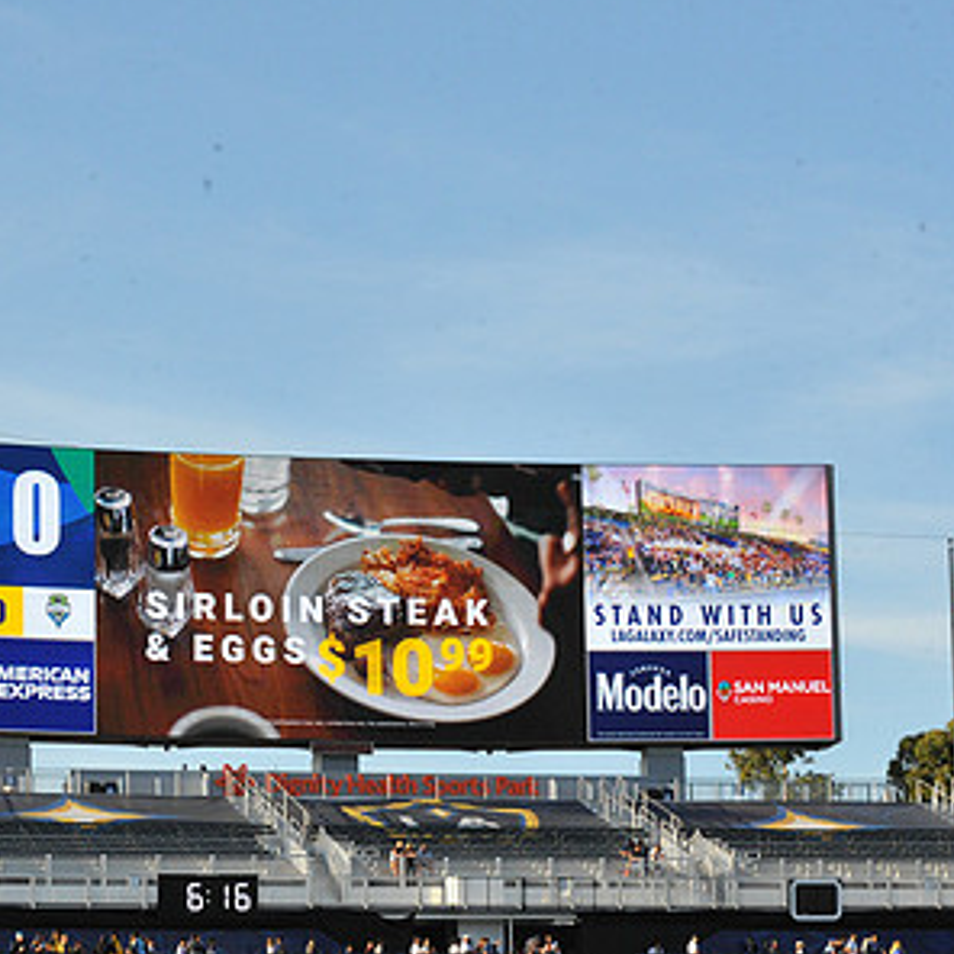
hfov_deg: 13.1
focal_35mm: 133
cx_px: 287
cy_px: 596
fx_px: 4147
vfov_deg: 13.1
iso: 1600
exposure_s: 1/1000
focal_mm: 80
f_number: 16
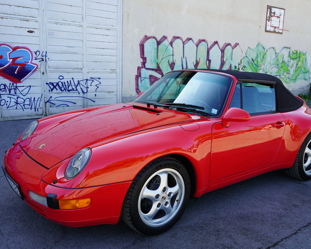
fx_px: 304
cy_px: 124
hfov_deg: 54.2
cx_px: 156
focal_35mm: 33
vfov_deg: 44.5
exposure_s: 1/80
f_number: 5.6
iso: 100
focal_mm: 29
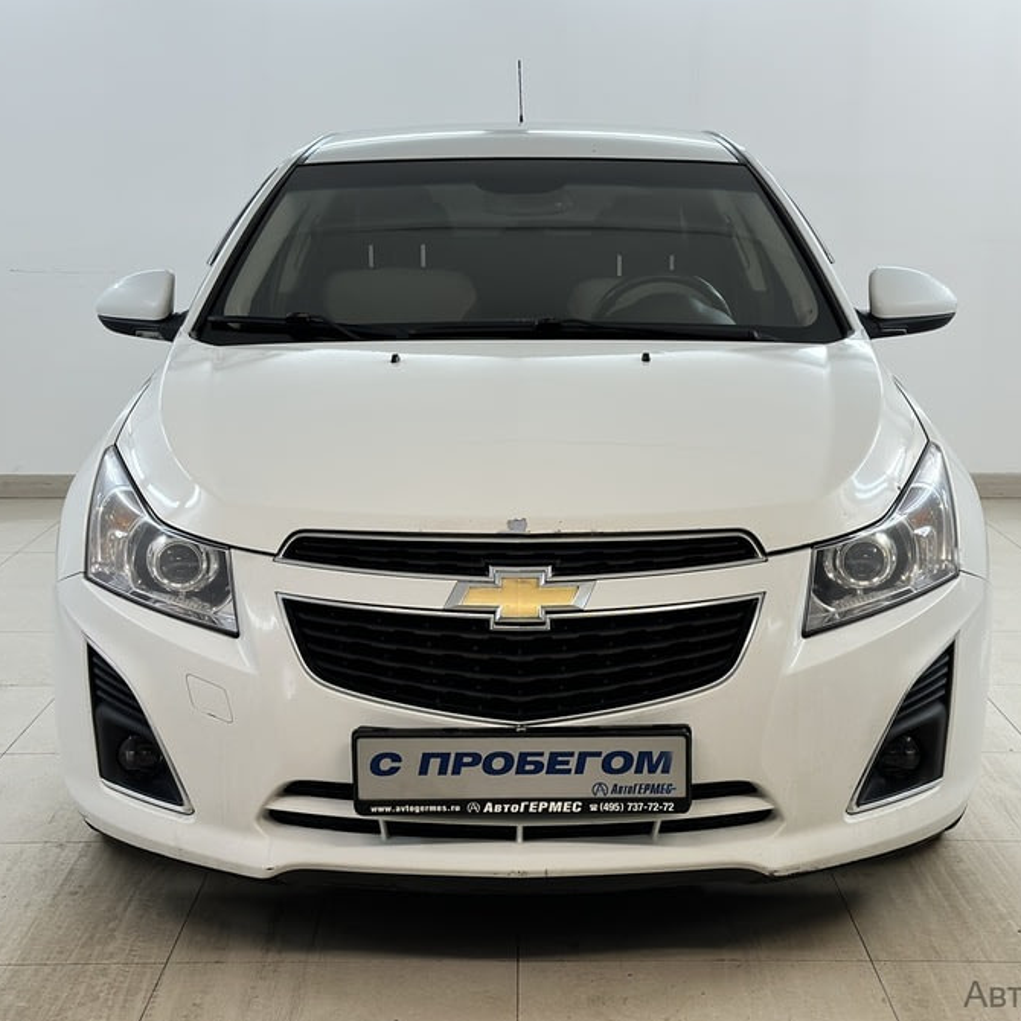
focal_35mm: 57
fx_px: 1902
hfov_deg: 30.0
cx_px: 521
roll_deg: +0.1
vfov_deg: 30.0
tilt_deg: -9.3
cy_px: 510
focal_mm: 6.86
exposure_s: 1/100
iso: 64
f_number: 1.78
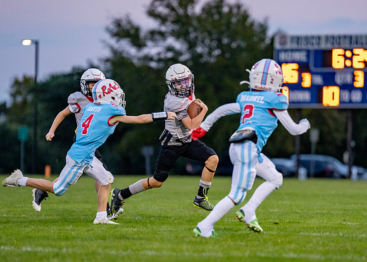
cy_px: 151
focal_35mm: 280
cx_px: 203
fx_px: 2914
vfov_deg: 5.1
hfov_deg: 7.2
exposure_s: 1/1250
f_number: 2.8
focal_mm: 200
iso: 4000
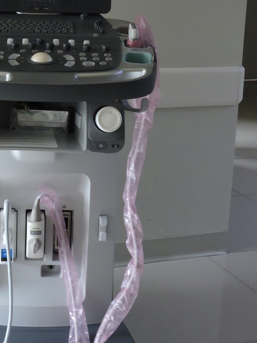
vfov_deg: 28.3
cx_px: 28
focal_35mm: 68
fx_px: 673
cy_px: 101
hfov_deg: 21.2
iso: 500
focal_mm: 5.9
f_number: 3.6
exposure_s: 1/8
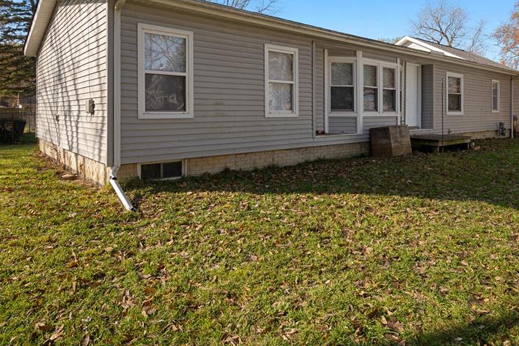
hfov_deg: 45.1
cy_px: 107
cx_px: 317
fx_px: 620
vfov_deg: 30.9
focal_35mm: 43
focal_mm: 30
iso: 320
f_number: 9
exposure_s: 1/320
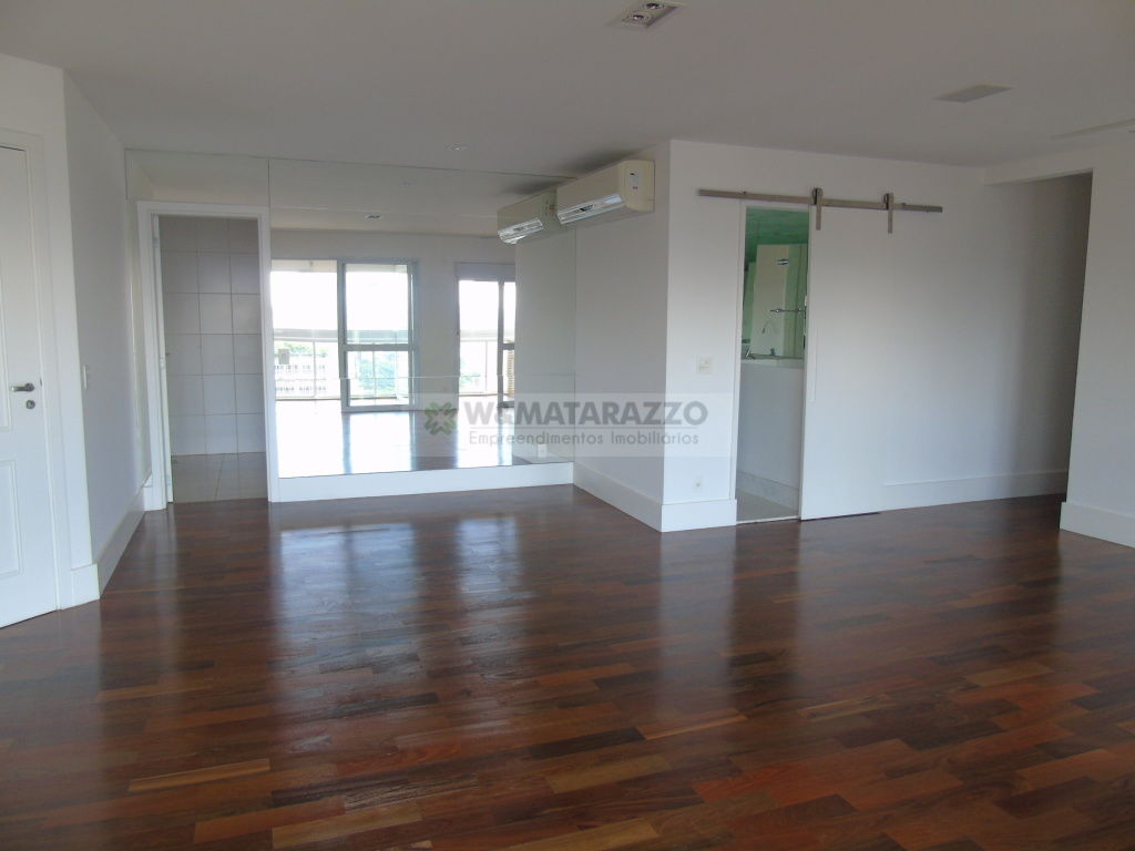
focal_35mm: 25
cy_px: 426
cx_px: 568
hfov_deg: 69.4
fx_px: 820
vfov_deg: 54.9
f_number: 3.4
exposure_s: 1/30
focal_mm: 4.4
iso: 100
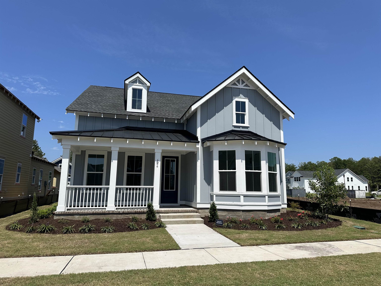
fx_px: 264
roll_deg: +0.1
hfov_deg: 71.6
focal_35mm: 24
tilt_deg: +9.8
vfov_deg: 56.8
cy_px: 143
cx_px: 190
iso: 80
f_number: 1.78
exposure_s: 1/6623
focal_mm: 6.86
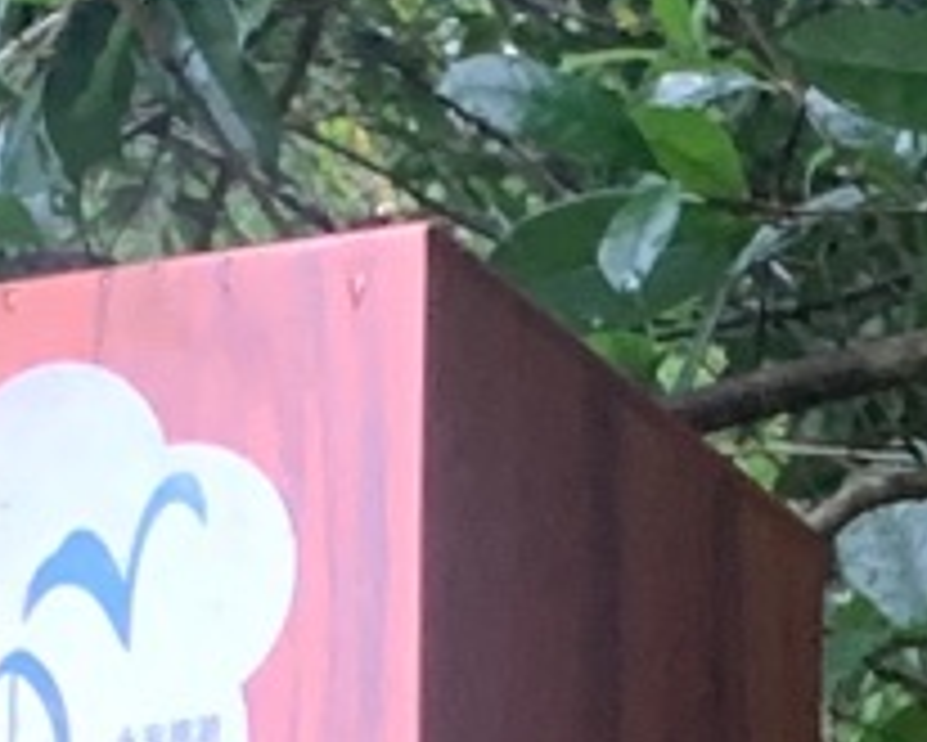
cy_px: 3134
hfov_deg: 7.4
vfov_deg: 5.4
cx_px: 2110
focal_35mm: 246
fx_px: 6752
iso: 200
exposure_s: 1/60
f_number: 1.8
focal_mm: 4.25
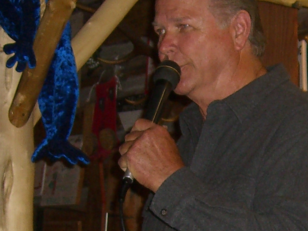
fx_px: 1450
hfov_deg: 12.0
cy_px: 307
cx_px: 272
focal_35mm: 163
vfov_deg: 9.0
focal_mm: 7.9
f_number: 2.8
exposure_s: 1/60
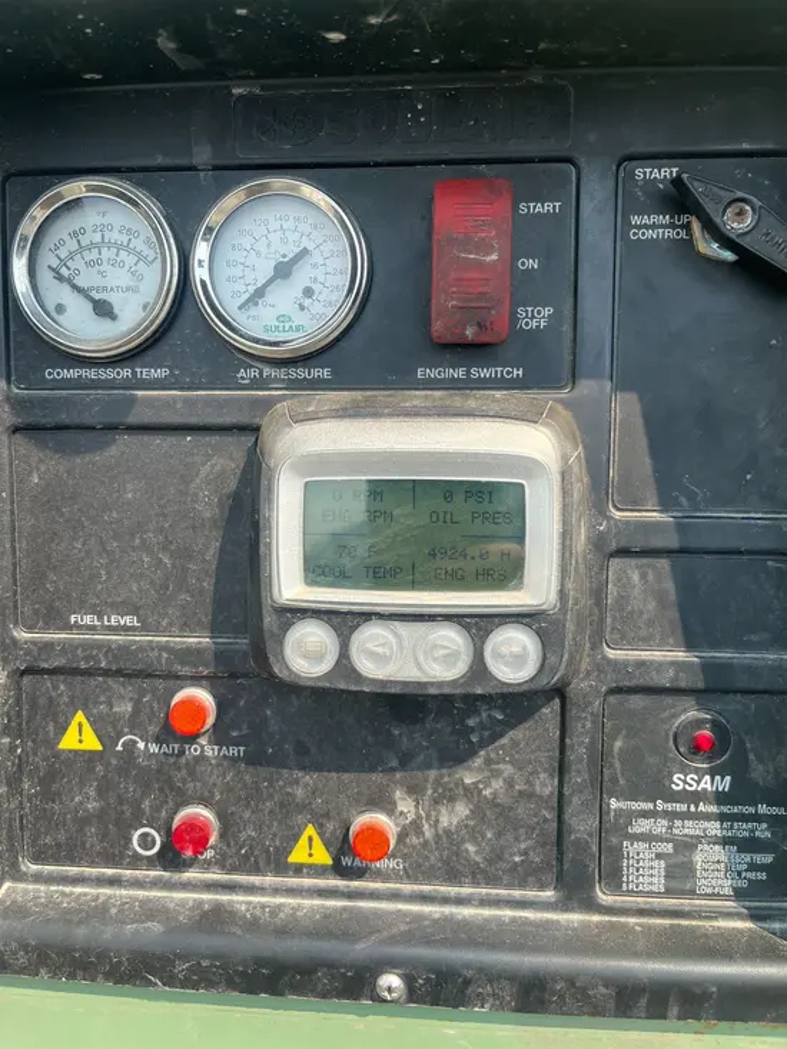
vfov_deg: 67.3
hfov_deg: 53.1
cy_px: 524
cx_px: 394
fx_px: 788
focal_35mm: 26
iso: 50
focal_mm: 5.1
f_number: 1.6
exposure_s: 1/1325
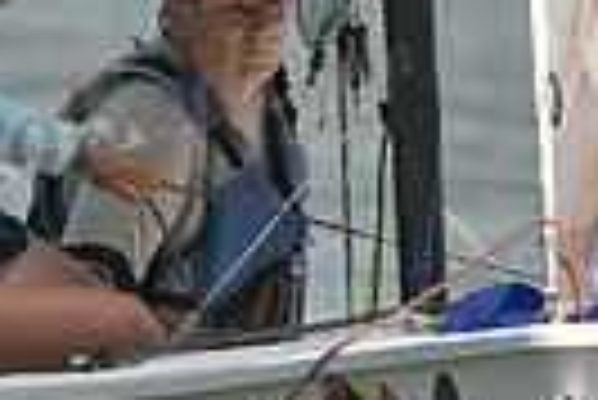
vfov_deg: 0.8
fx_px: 29084
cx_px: 647
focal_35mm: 1749
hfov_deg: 1.2
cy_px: 294
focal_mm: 400
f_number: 7.1
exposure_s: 1/1250
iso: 320
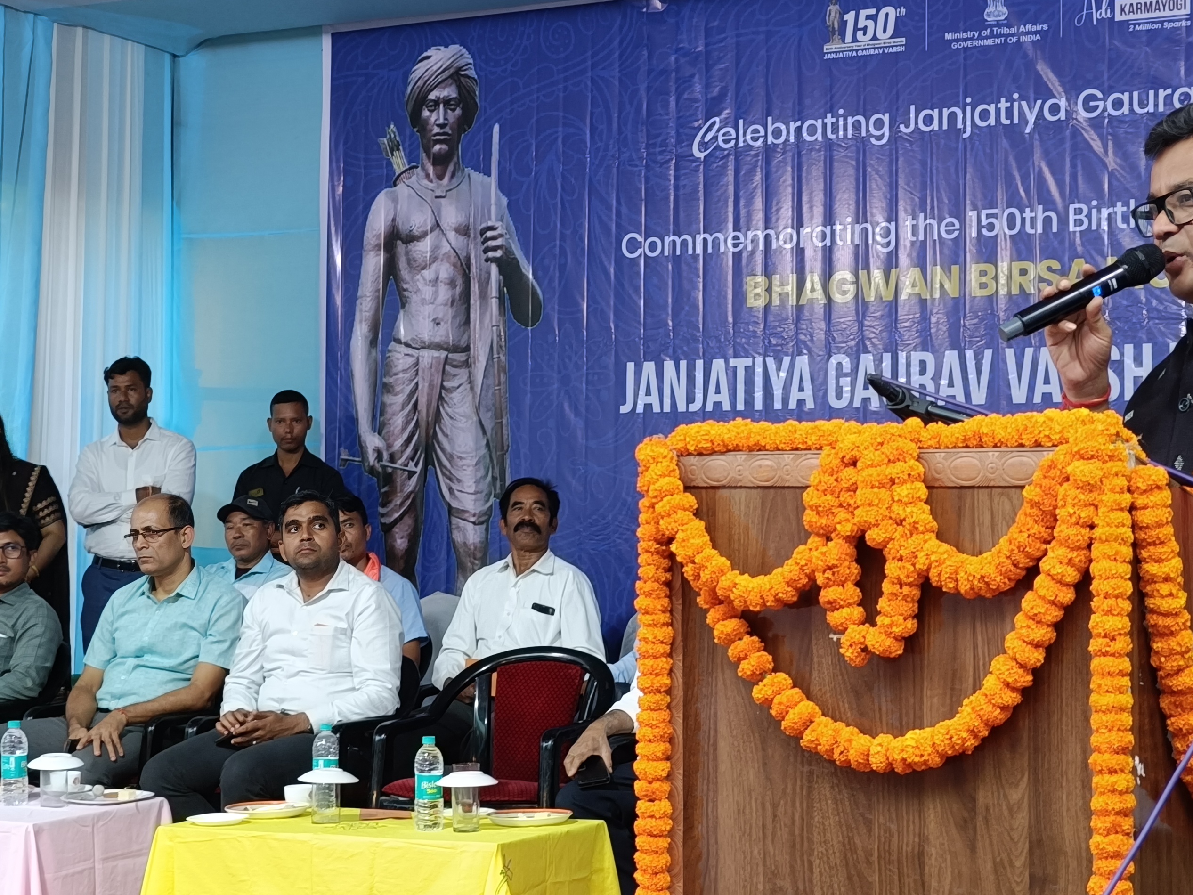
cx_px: 708
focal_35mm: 67
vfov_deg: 21.9
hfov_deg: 28.9
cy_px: 418
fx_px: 2309
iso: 500
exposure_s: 1/50
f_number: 2
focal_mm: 7.08
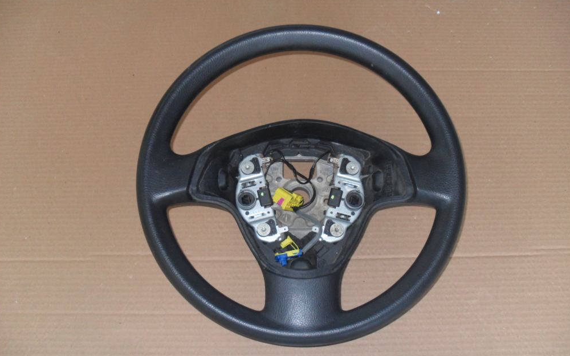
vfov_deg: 33.5
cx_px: 284
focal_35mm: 38
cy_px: 203
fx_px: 590
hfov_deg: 51.5
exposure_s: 1/45
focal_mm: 6.3
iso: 200
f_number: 3
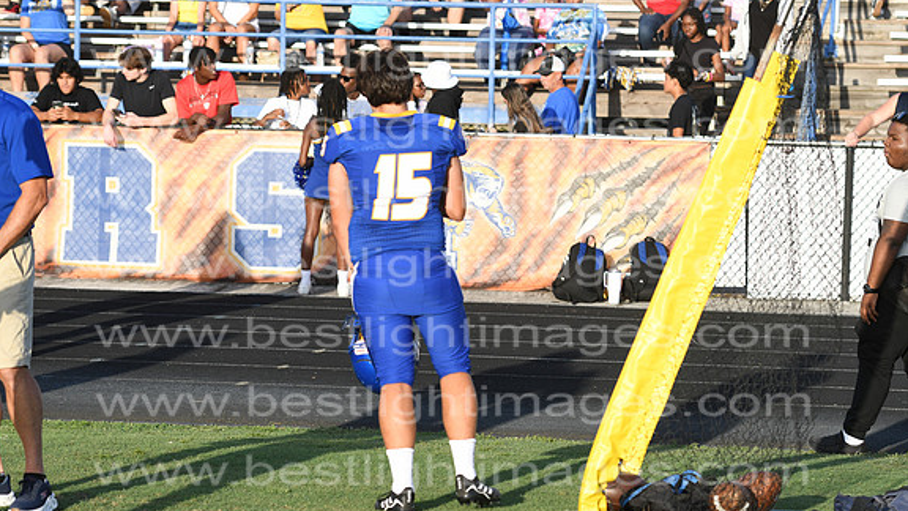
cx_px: 452
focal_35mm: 155
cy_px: 233
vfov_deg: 7.8
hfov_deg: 13.9
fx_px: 3732
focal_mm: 98
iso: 100
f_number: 5.6
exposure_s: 1/500
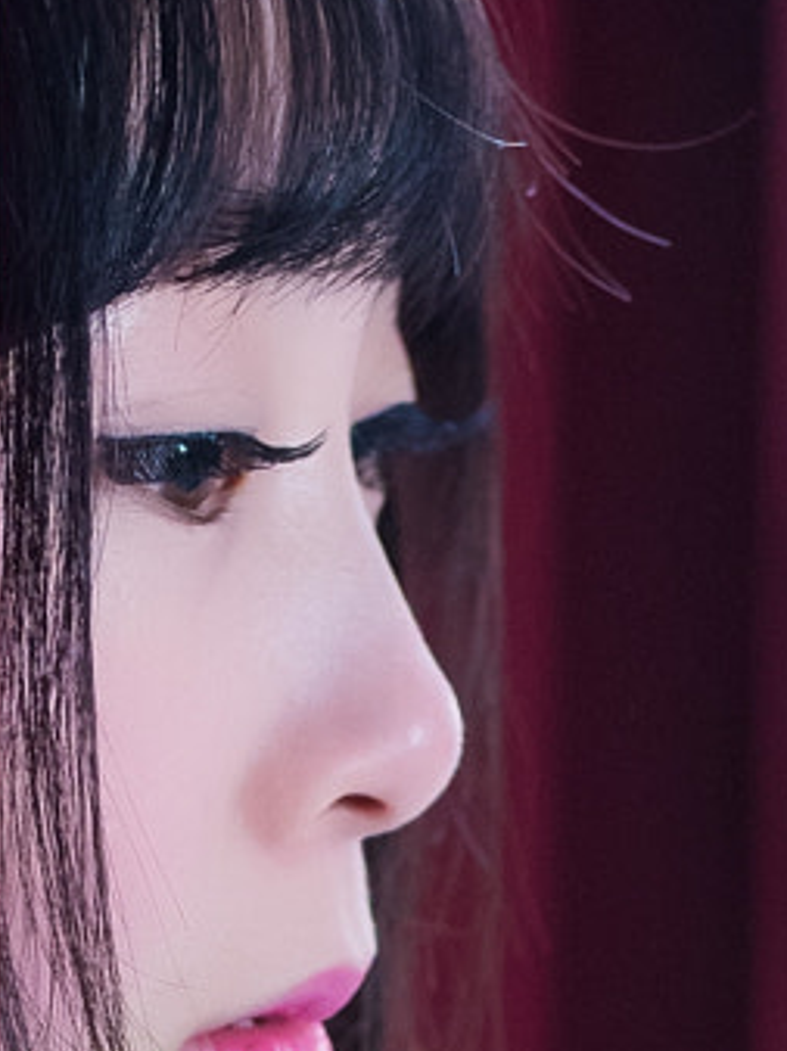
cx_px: 516
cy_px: 1869
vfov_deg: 9.3
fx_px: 6192
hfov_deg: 7.3
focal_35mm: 204
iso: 2000
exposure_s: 1/125
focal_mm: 35
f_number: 2.8
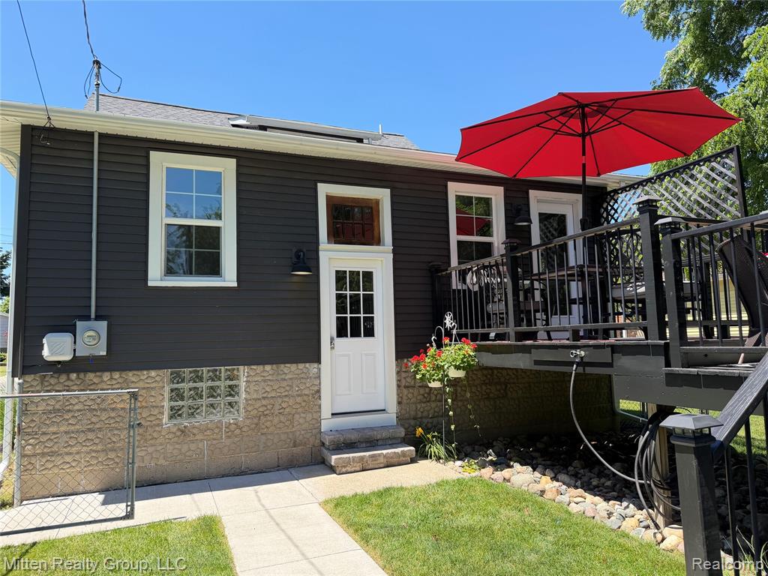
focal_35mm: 24
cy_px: 288
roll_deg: +1.8
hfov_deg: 71.6
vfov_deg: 56.8
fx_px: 532
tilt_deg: +5.7
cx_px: 384
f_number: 1.78
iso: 100
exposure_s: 1/1812
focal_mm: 6.76
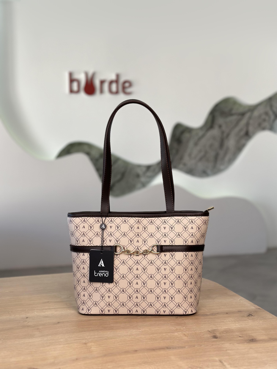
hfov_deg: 30.3
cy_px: 184
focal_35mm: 48
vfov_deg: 39.7
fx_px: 512
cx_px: 138
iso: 80
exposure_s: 1/384
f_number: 1.78
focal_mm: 6.86
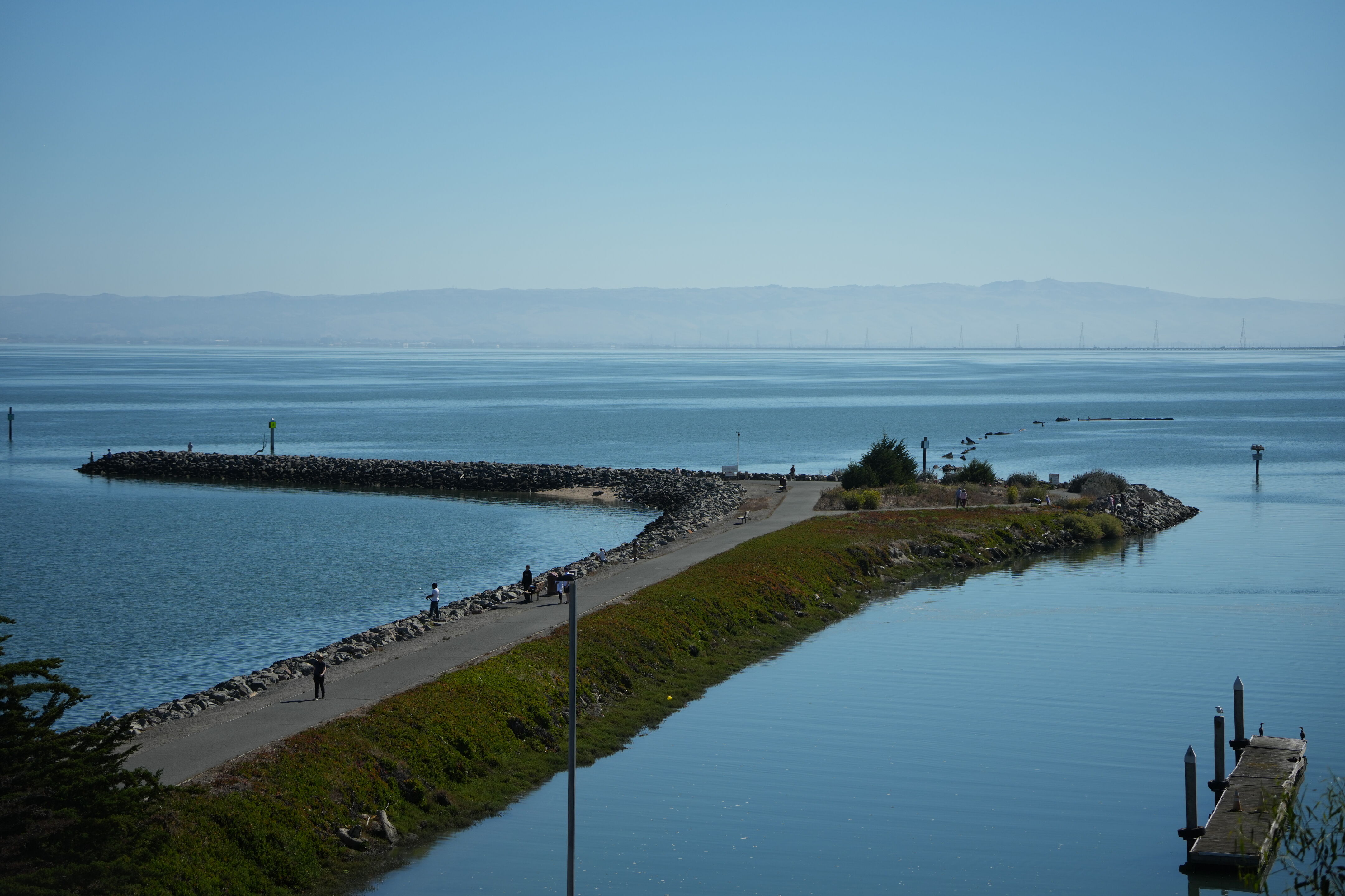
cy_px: 448
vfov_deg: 13.8
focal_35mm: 99
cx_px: 672
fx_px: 3698
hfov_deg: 20.6
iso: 320
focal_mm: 99
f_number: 5.6
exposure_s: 1/3200
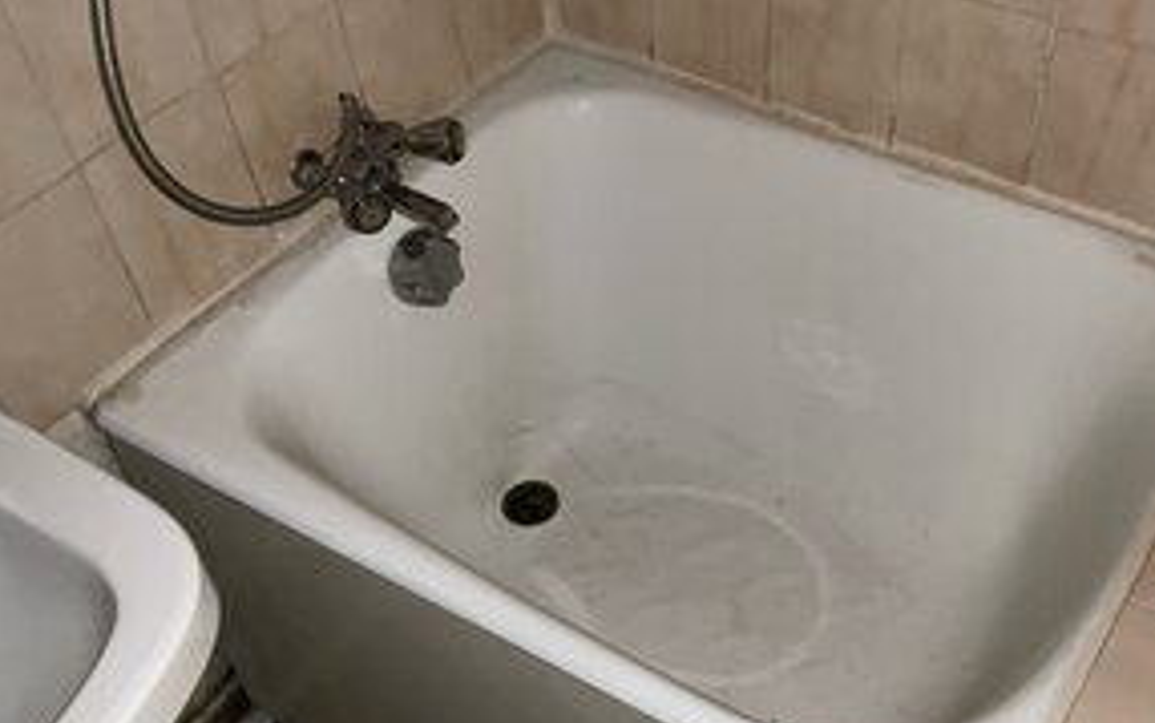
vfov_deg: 29.9
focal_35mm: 43
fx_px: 1354
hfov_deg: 45.7
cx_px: 735
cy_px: 408
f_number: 1.8
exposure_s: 1/30
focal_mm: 3
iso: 32
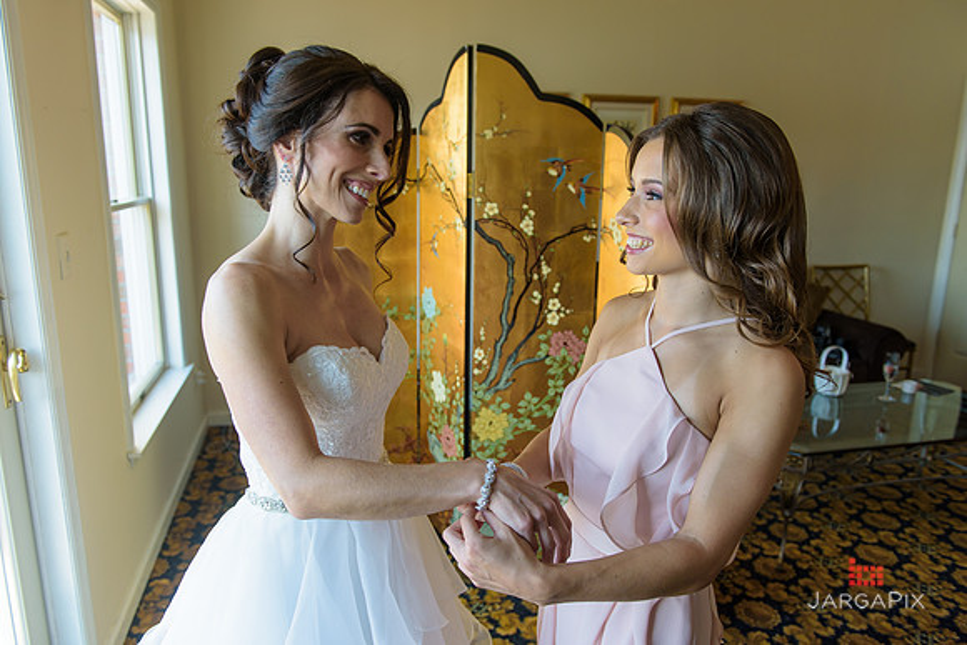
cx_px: 484
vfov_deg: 49.6
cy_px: 322
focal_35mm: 26
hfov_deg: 69.4
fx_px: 699
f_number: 3.2
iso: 250
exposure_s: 1/125
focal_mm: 26
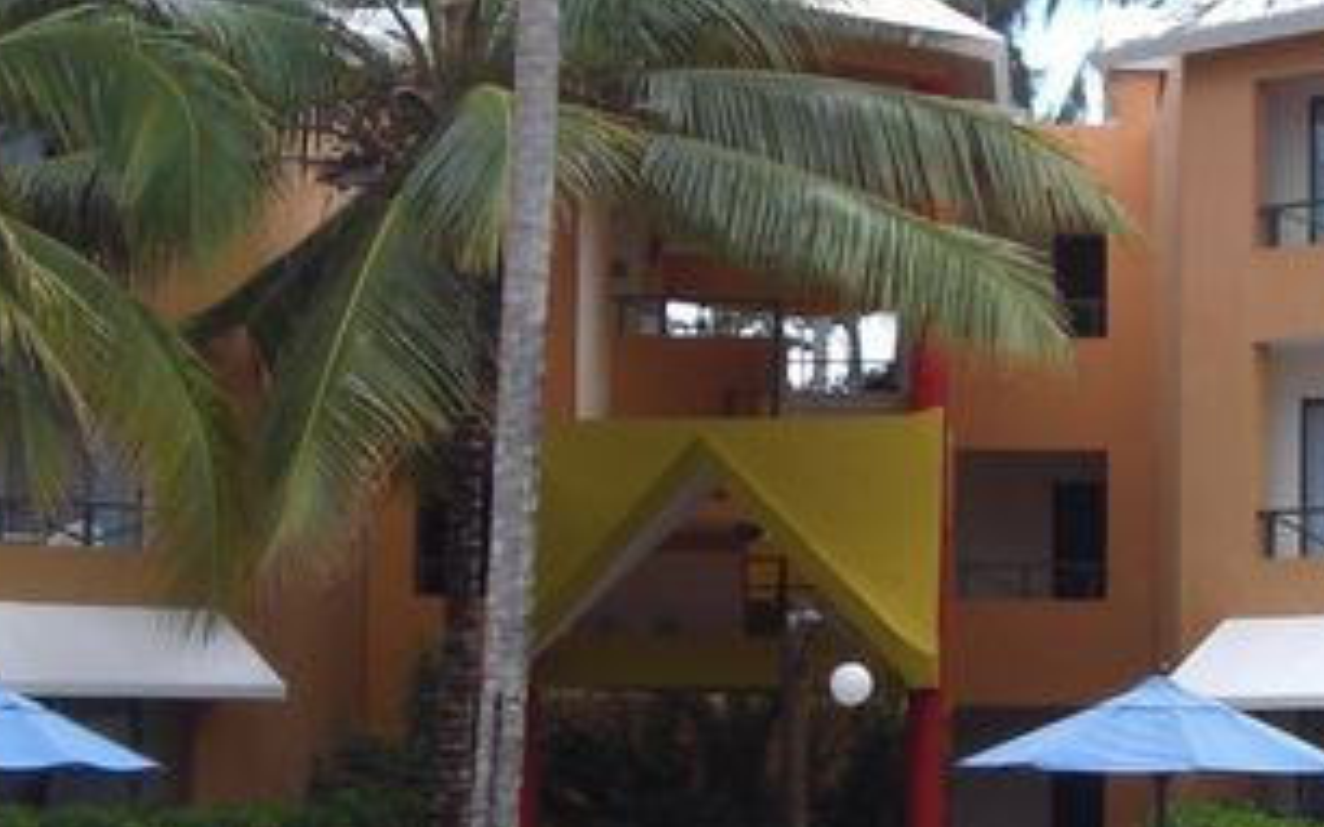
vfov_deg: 9.7
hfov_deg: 15.4
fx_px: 4869
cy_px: 511
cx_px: 1043
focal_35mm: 135
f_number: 2.7
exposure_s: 1/250
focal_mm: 6.2
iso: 64
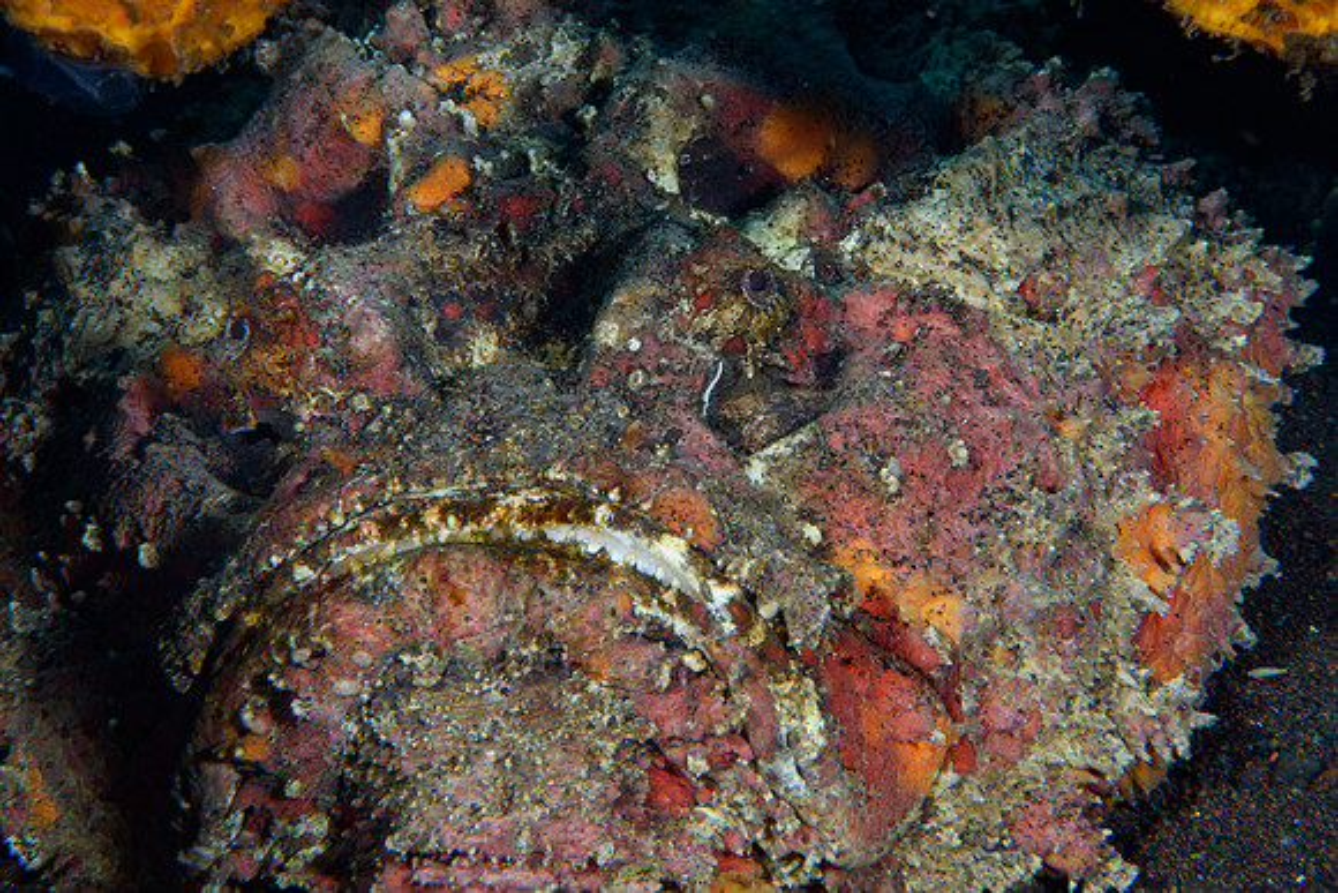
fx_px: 6475
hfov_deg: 11.8
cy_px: 399
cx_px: 740
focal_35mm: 174
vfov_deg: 7.9
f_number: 20
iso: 320
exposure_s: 1/125
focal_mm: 105
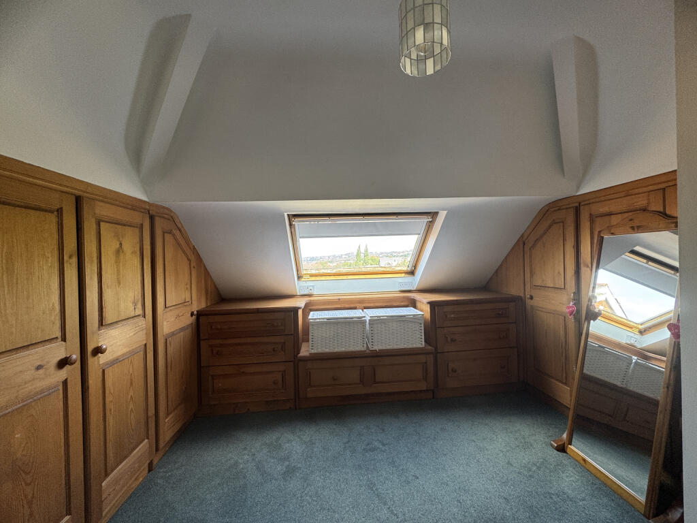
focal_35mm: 14
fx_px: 282
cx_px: 348
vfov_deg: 85.7
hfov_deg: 102.1
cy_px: 262
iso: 100
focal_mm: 2.22
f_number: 2.2
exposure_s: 1/99
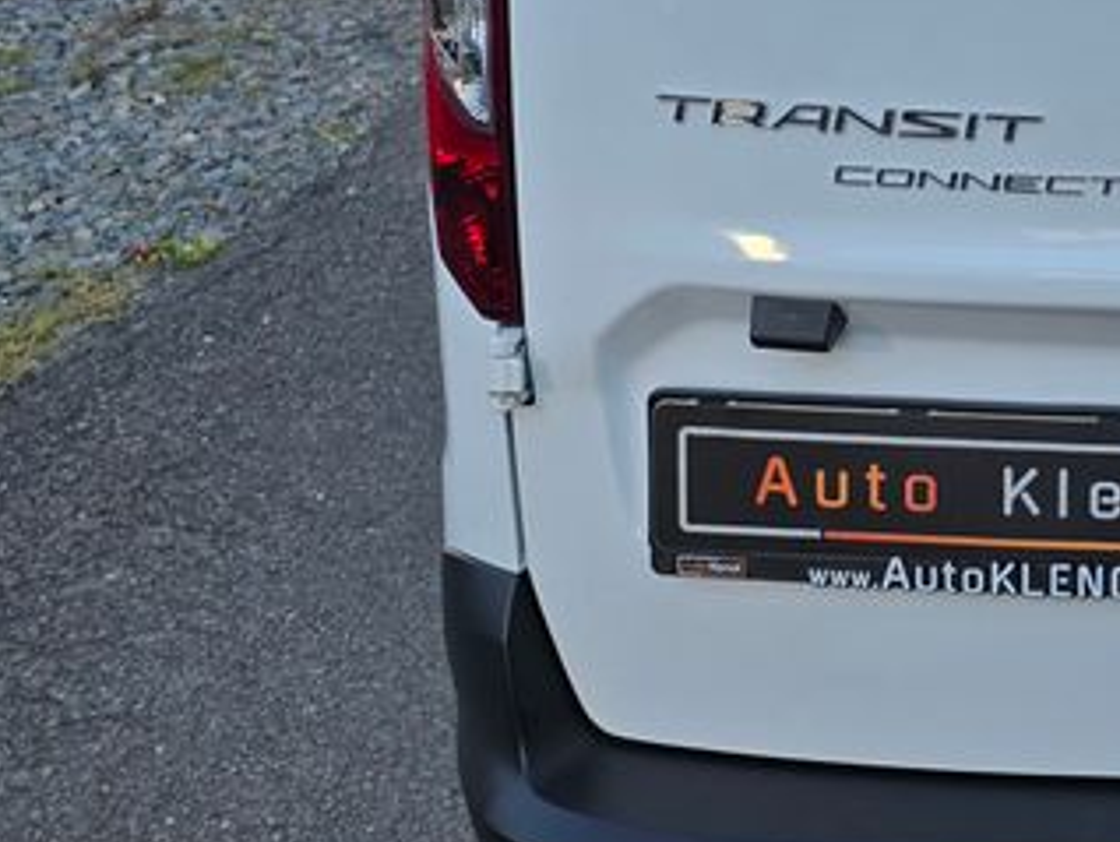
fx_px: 2396
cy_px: 99
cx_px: 1500
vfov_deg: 19.6
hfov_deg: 23.0
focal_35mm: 74
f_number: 1.7
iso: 12
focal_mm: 6.3
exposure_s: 1/463
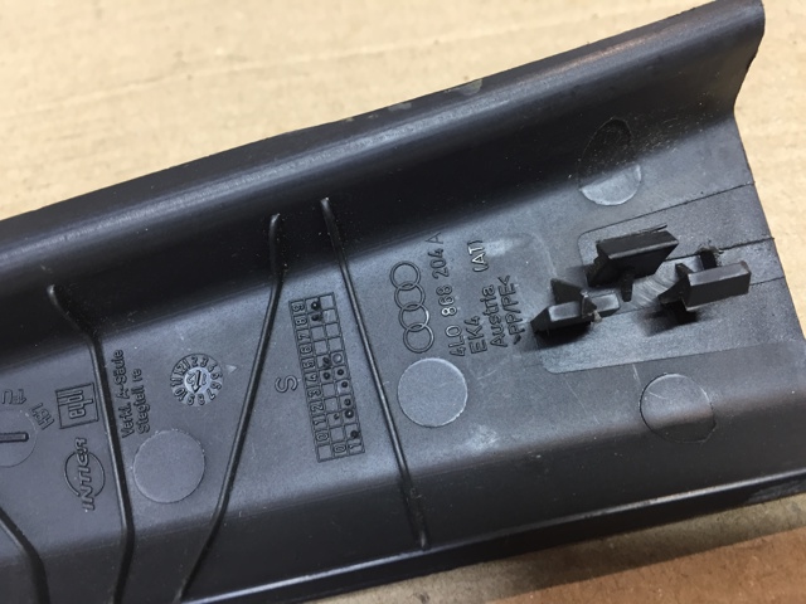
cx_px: 403
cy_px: 302
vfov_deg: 48.2
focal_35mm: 29
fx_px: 675
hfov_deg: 61.7
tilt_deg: -54.2
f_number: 2.2
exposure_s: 1/33
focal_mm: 4.15
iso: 125
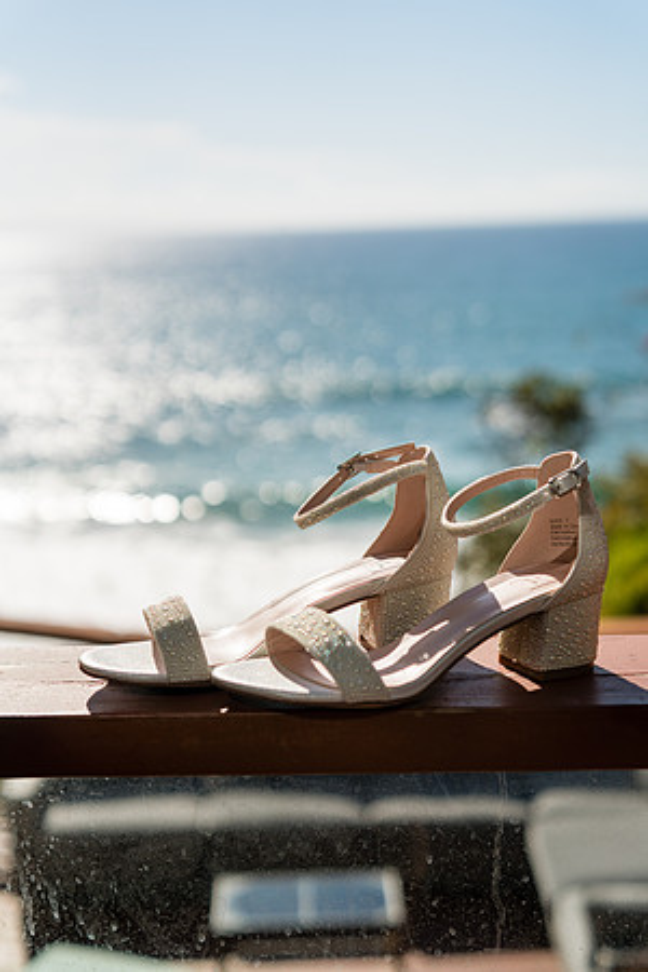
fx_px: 1350
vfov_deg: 39.6
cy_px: 486
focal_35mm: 50
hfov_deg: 27.0
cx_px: 324
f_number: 3.5
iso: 100
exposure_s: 1/3200
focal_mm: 50
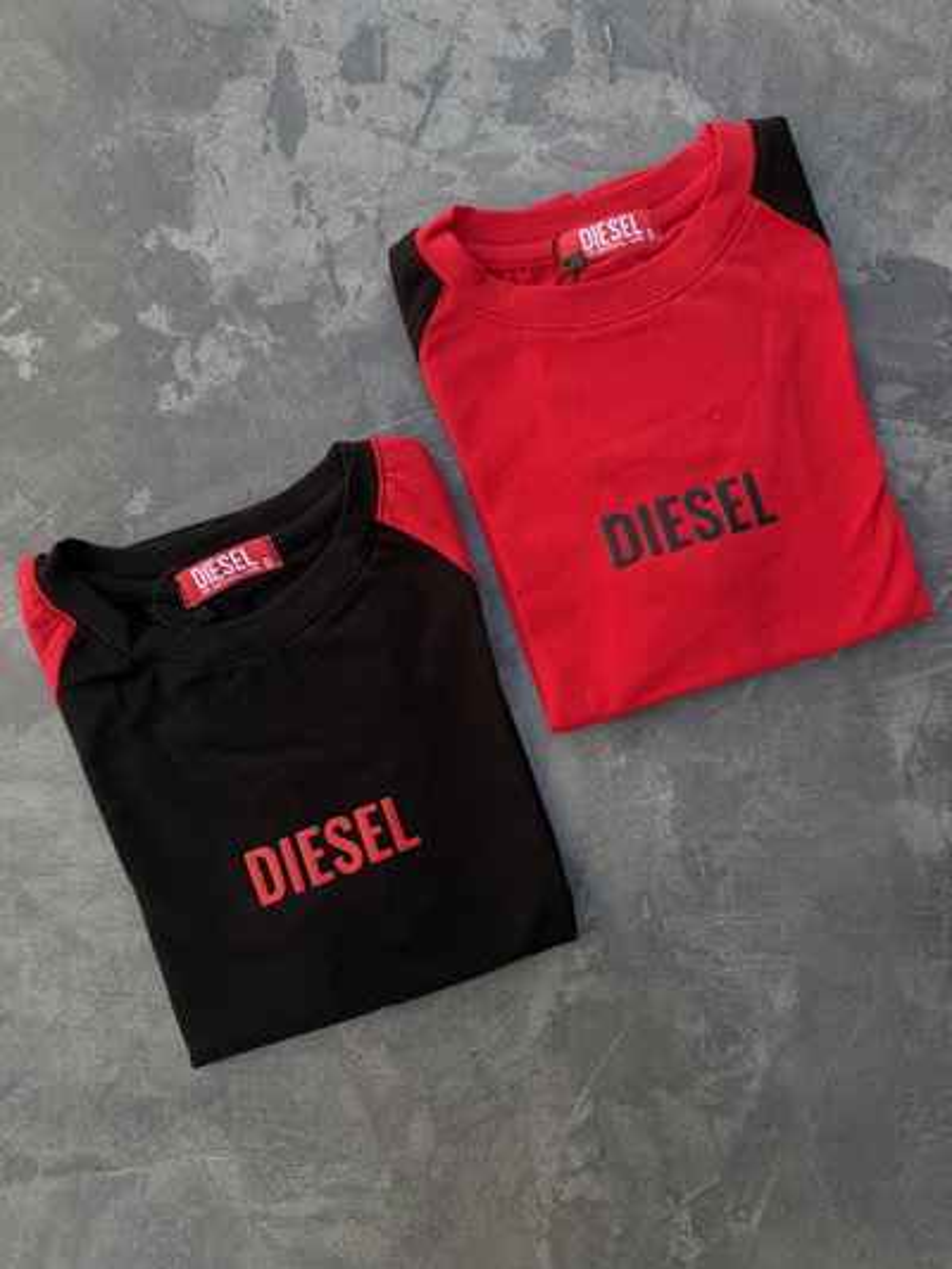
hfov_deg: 56.8
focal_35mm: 24
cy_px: 634
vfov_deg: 71.6
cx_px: 476
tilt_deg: -88.3
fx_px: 880
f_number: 1.78
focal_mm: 6.76
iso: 80
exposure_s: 1/589
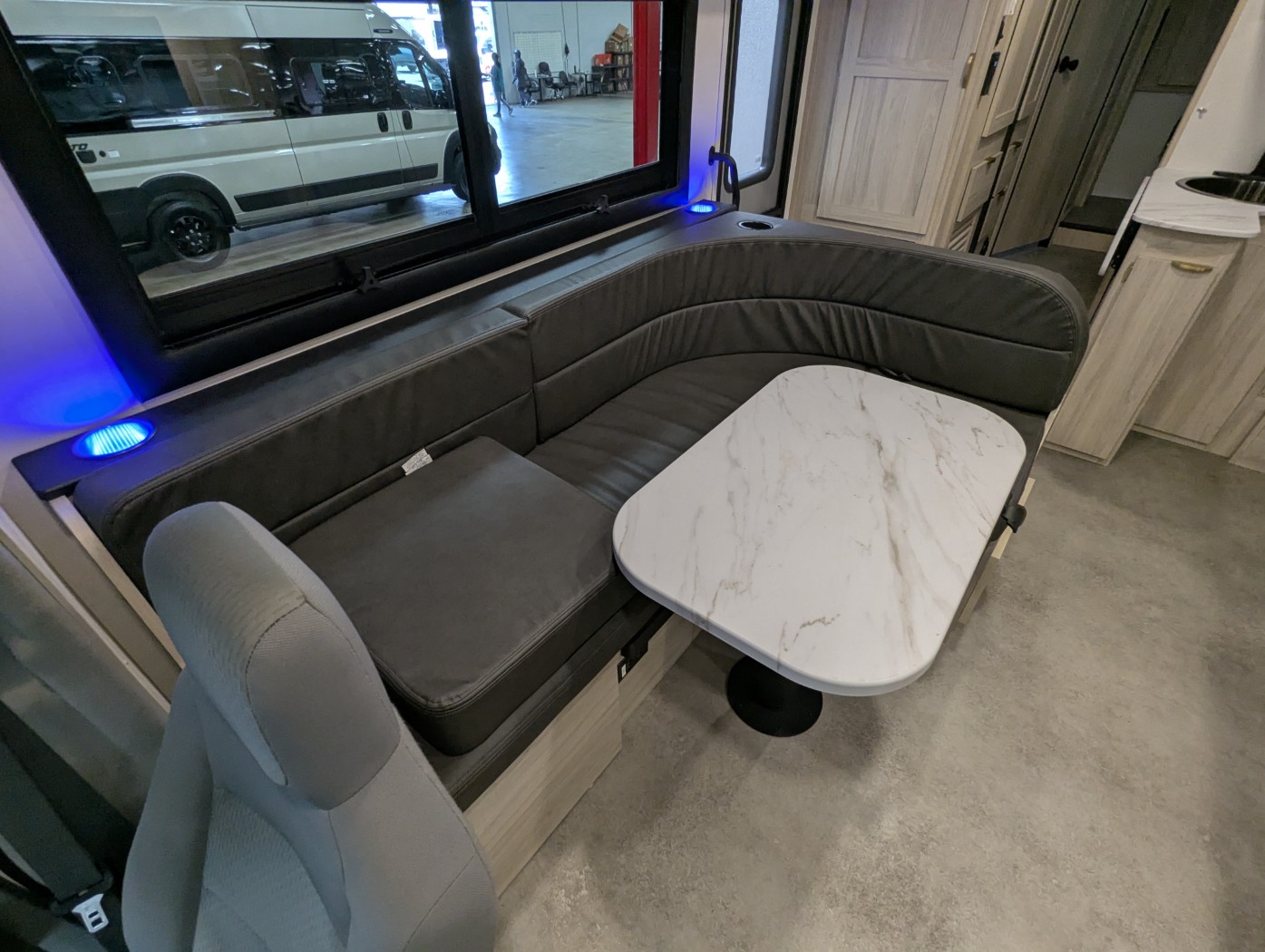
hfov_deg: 94.4
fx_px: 585
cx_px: 632
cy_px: 476
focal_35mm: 16
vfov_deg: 78.2
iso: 207
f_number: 2.2
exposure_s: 1/46.8
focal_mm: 2.35
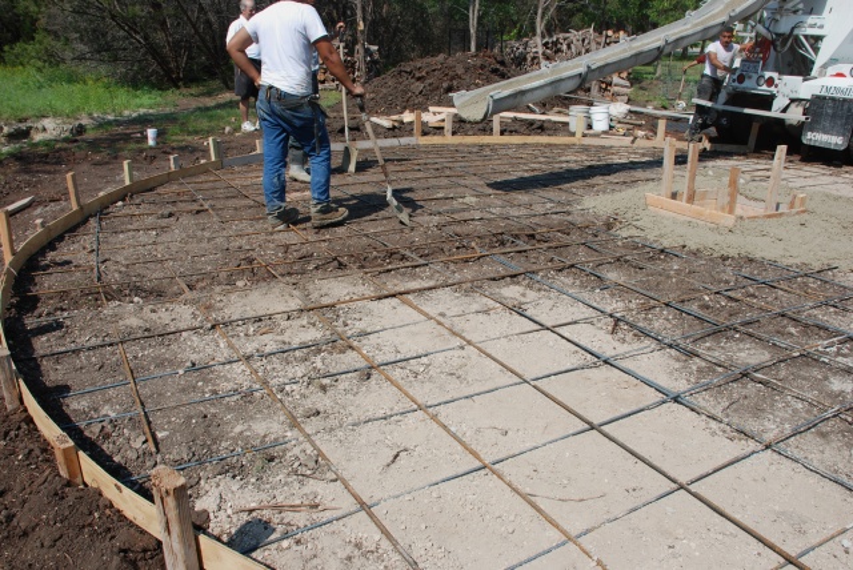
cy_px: 285
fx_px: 711
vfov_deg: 43.7
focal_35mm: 30
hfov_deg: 61.9
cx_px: 426
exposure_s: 1/250
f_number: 8
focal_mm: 20
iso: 100
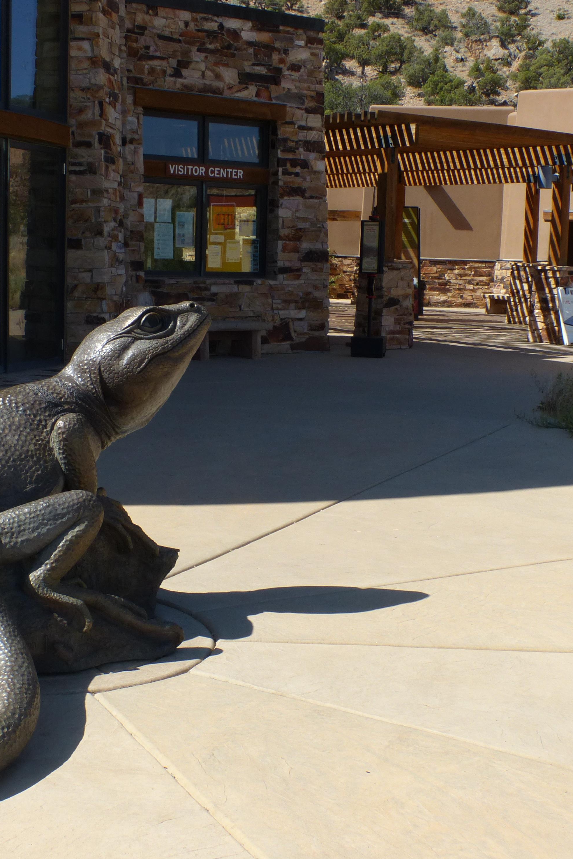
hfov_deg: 24.6
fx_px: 1313
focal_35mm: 55
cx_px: 245
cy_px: 427
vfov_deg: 36.2
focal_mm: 7
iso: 100
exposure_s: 1/500
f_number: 5
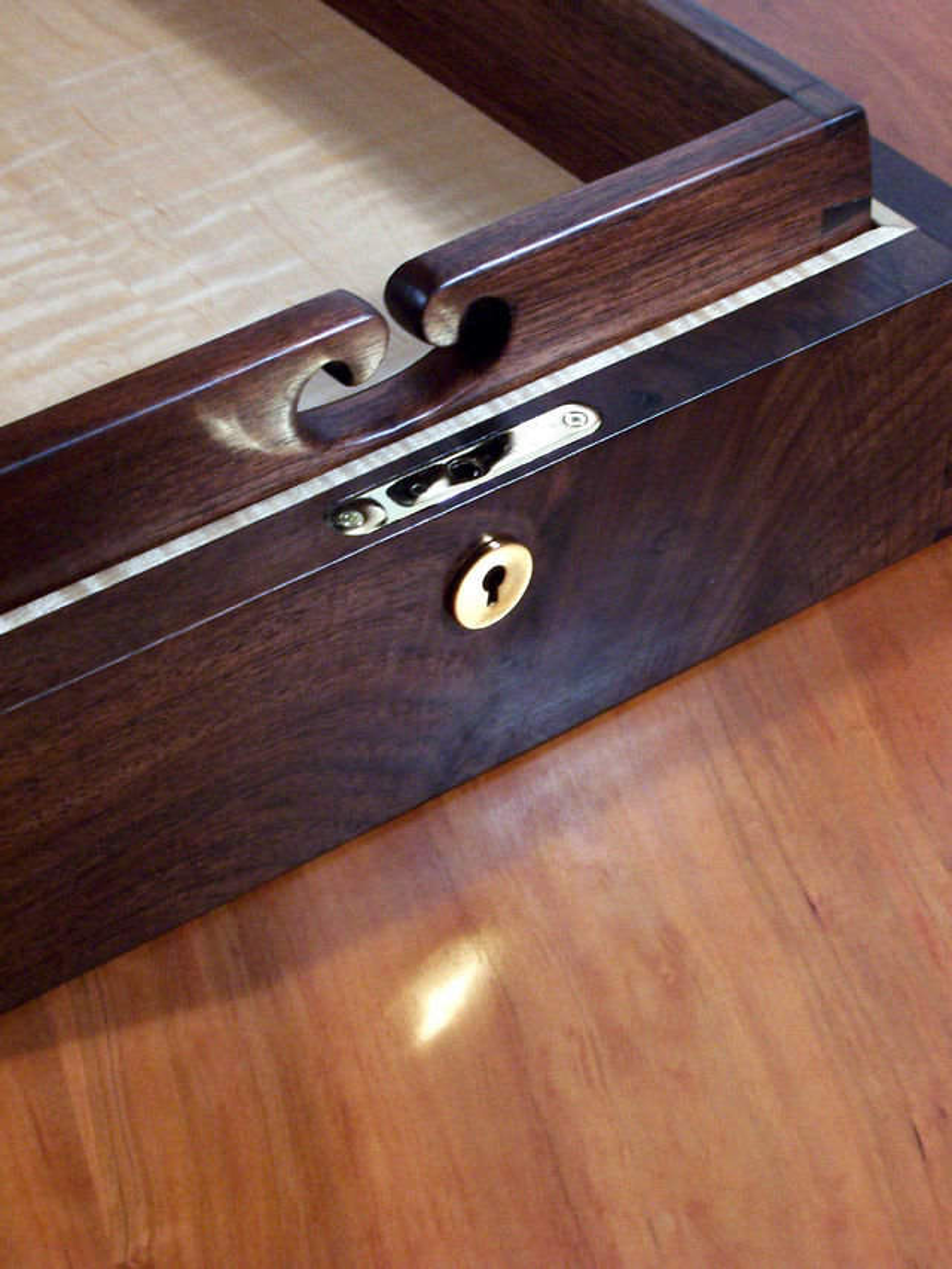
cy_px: 634
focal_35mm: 108
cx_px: 476
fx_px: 3959
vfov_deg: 18.2
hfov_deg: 13.7
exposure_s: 1/45
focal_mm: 18
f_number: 5.6
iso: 140
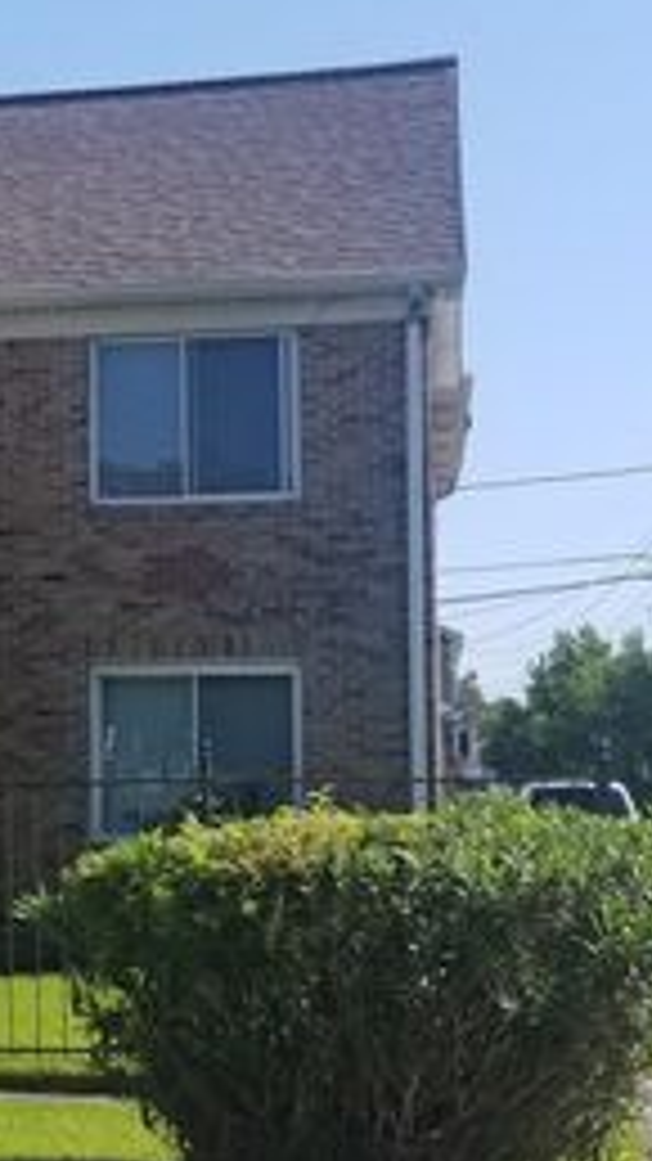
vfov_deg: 37.8
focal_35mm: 55
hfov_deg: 20.0
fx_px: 1692
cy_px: 659
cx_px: -193
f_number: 1.7
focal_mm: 4.3
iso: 50
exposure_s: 1/2192
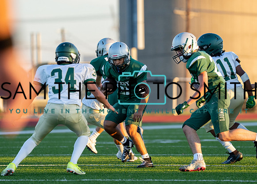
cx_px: 143
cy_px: 87
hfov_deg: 6.0
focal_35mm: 333
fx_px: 2433
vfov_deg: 4.3
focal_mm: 200
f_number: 2.8
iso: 640
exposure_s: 1/2500
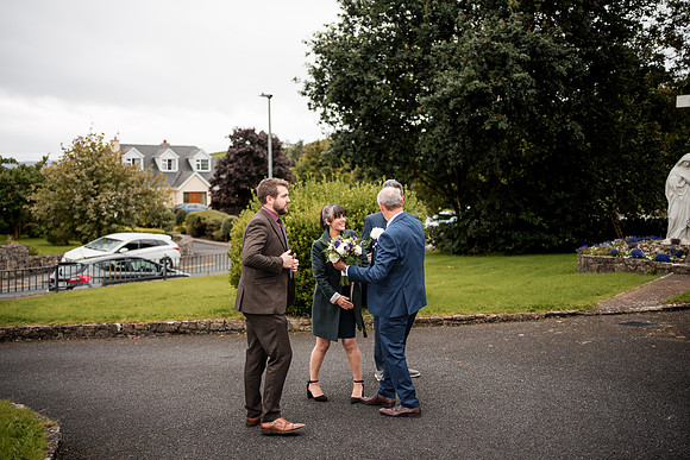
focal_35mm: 35
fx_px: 671
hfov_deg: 54.4
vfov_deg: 37.9
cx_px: 345
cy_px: 230
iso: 100
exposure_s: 1/1250
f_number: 1.8
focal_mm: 35
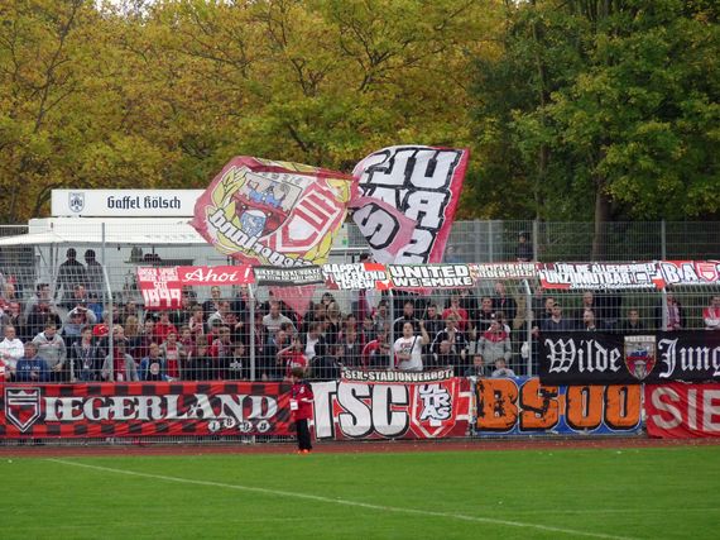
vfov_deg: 5.4
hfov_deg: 7.3
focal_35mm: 273
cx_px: 360
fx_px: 5676
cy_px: 270
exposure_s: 1/500
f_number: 3.7
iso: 400
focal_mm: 48.6
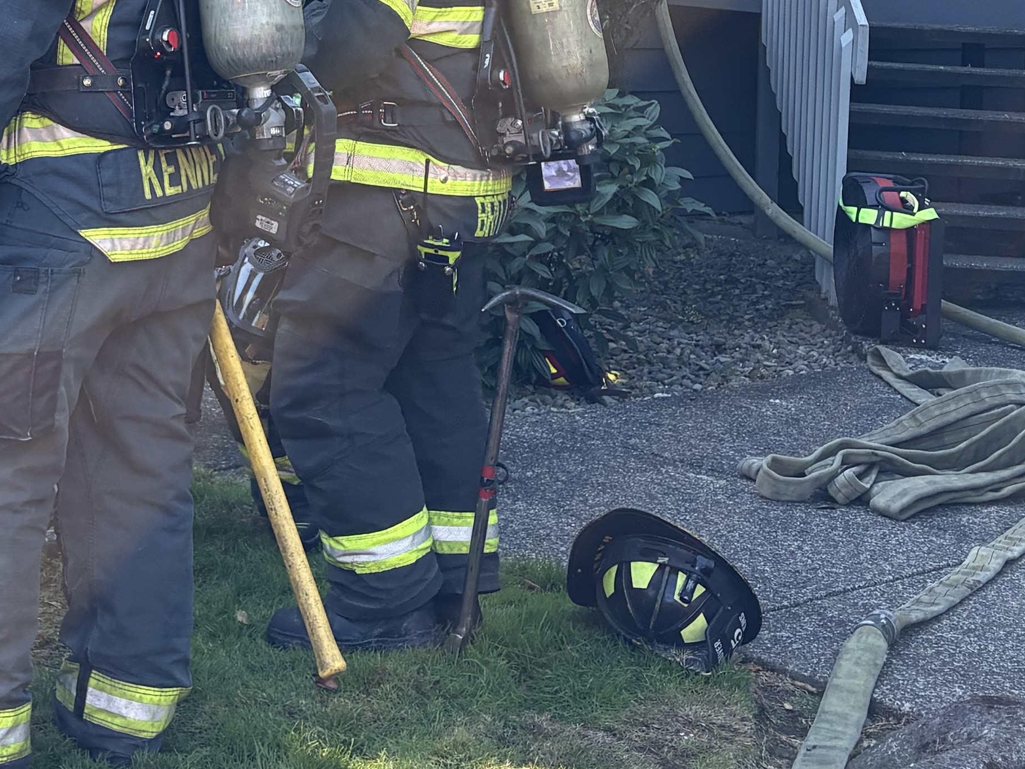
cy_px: -161
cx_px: 145
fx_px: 2399
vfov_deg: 17.4
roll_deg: -3.0
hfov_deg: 23.6
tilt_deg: +1.9
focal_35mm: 81
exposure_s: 1/310
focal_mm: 5.96
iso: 64
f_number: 1.6
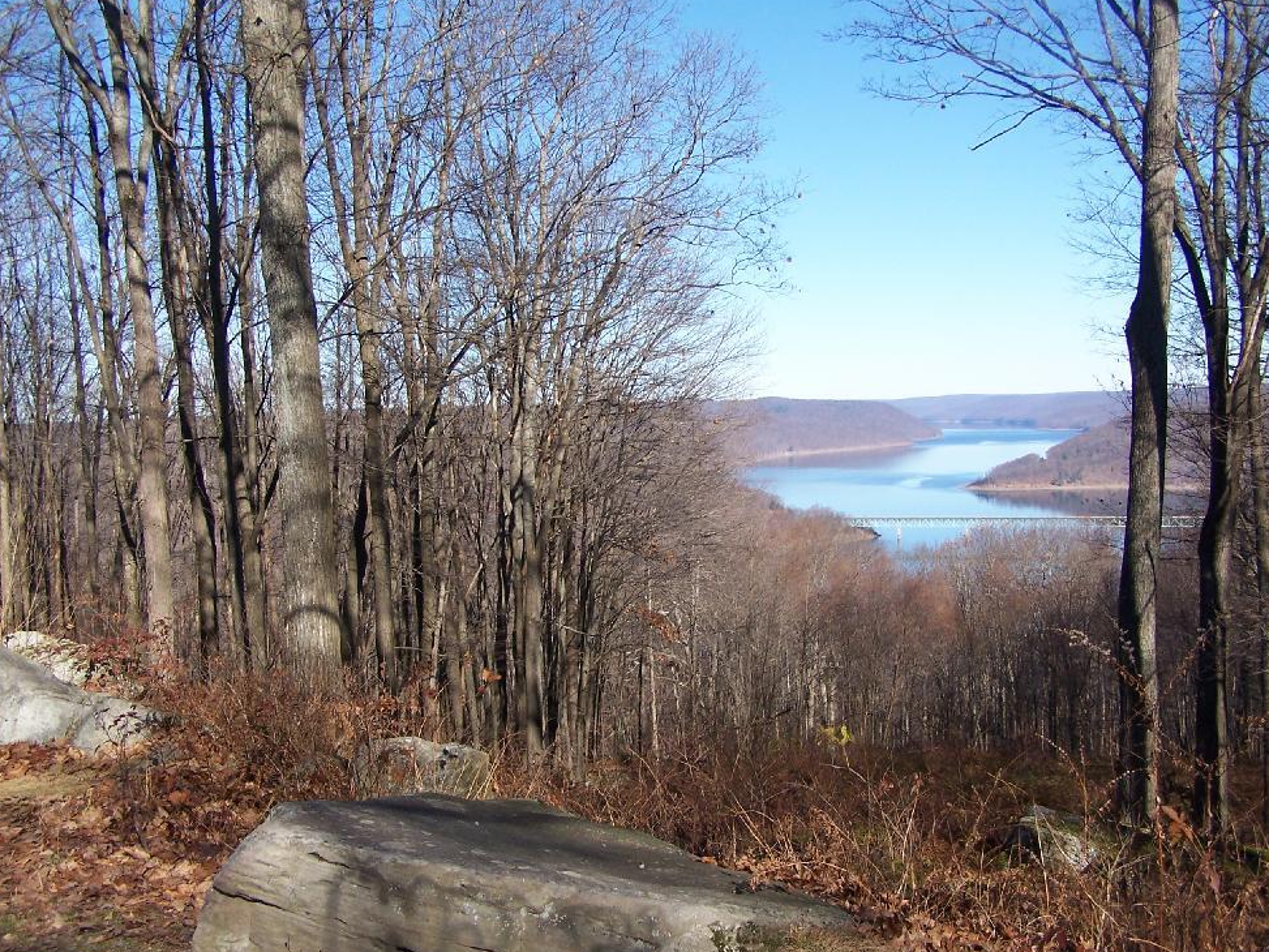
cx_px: 652
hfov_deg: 46.8
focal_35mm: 40
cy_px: 488
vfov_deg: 36.0
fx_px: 1467
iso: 100
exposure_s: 1/640
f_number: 4
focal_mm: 6.3
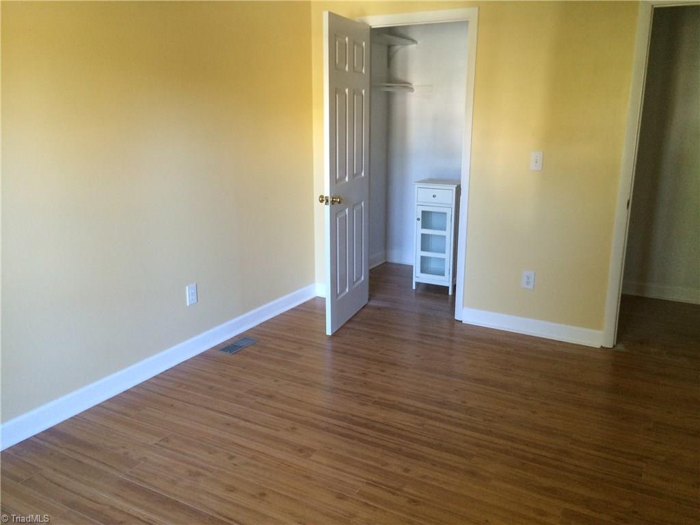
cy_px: 262
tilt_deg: -15.2
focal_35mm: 29
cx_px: 350
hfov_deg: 61.7
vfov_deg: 48.2
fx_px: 586
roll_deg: +0.5
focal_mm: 4.15
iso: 160
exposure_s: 1/30
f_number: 2.2
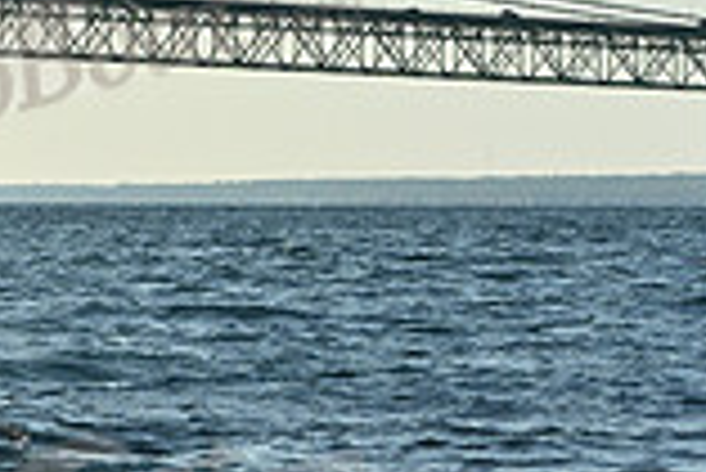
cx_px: -499
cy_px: -101
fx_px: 6654
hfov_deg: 6.0
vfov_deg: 4.1
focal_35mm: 339
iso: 800
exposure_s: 1/1000
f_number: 13
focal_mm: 92
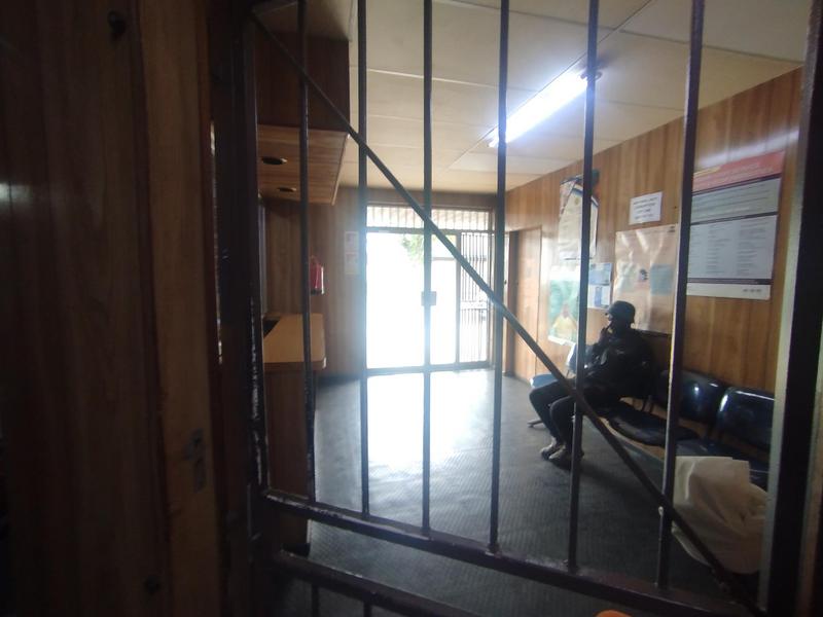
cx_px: 412
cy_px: 308
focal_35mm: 15
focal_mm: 1.65
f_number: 2.2
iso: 100
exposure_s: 1/33
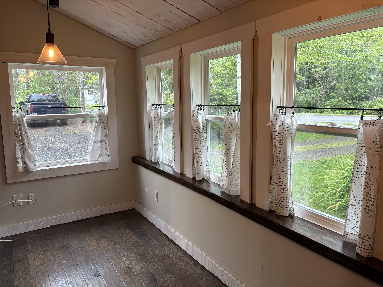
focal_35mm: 26
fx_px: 288
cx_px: 192
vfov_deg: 53.1
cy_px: 144
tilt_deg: -7.7
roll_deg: +1.1
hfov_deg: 67.3
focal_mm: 5.96
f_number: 1.6
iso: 125
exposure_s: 1/60
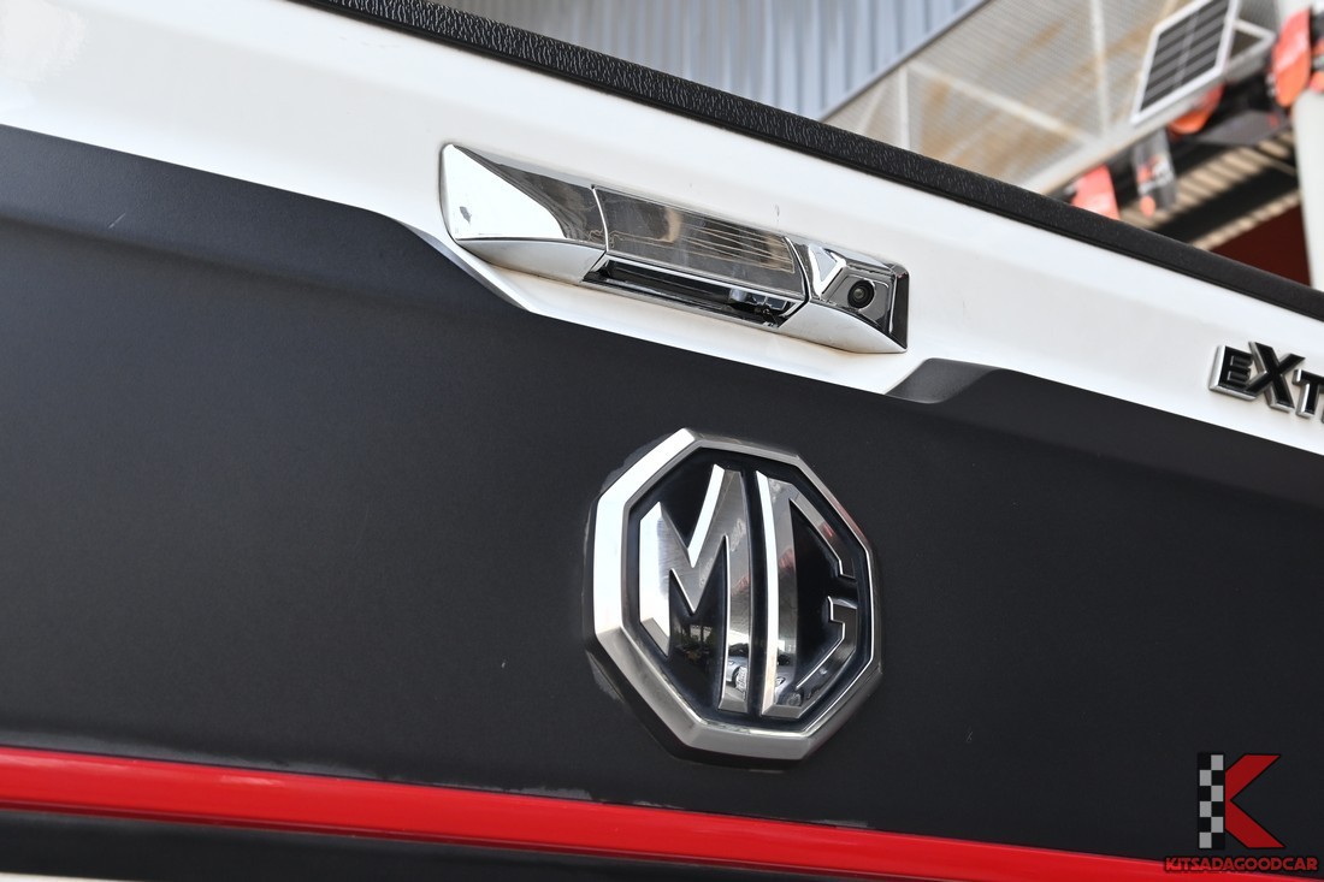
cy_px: 441
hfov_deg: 40.3
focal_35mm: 49
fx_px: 1802
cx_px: 662
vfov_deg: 27.5
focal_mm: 33
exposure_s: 1/250
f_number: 6.7
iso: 400
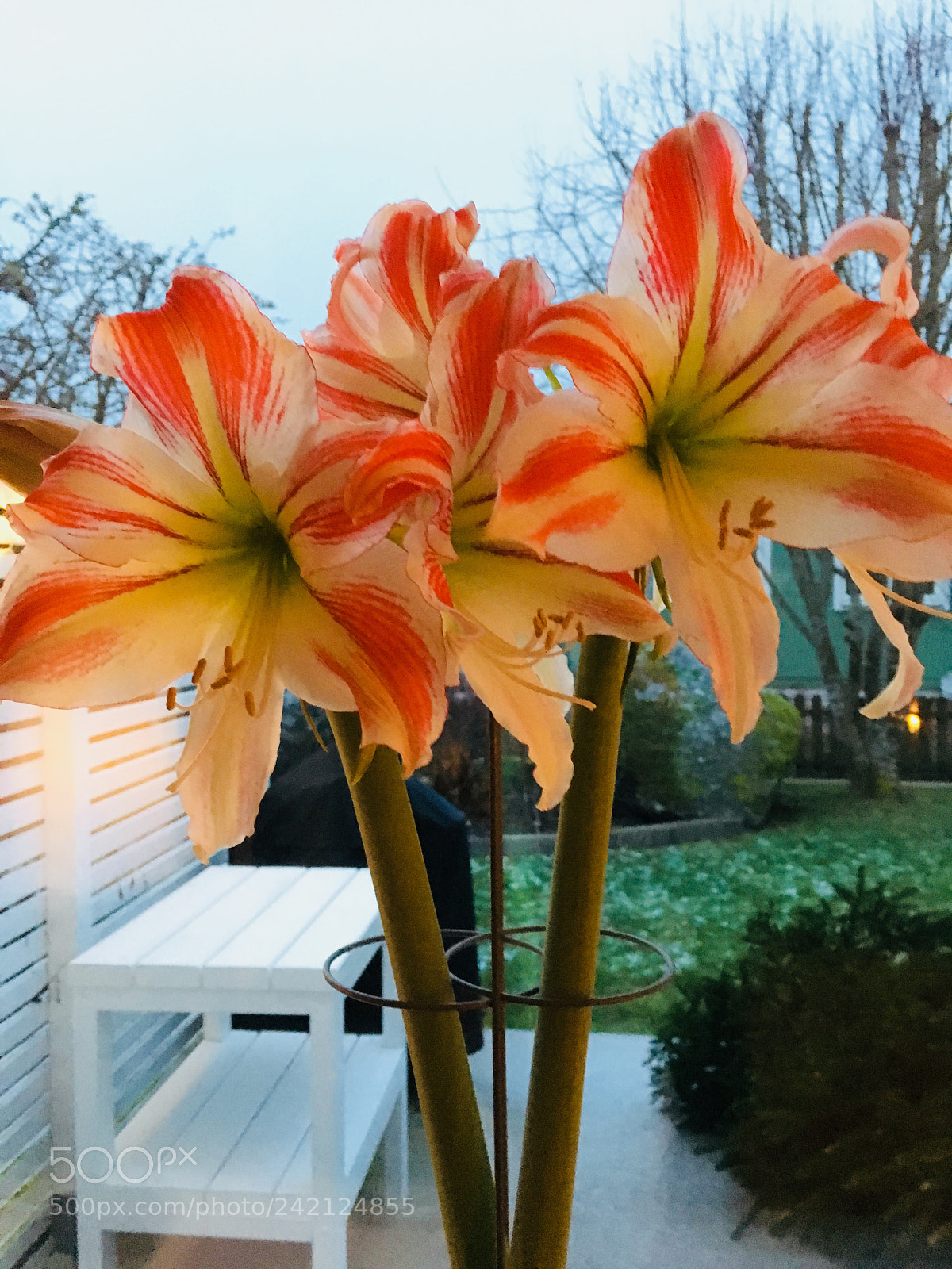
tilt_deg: -2.6
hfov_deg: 48.2
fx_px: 1063
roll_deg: -0.3
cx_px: 476
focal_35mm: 29
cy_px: 634
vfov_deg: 61.7
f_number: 2.2
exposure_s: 1/17
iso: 320
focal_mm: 4.15
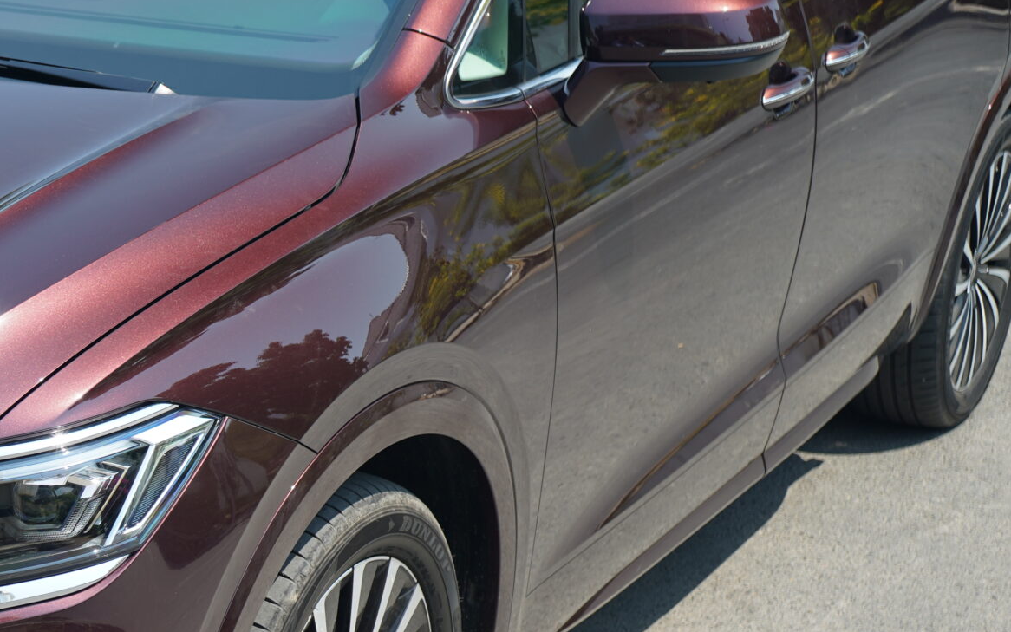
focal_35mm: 85
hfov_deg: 23.0
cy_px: 639
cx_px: -84
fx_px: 2342
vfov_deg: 15.1
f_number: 4.5
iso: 100
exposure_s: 1/125
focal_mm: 38
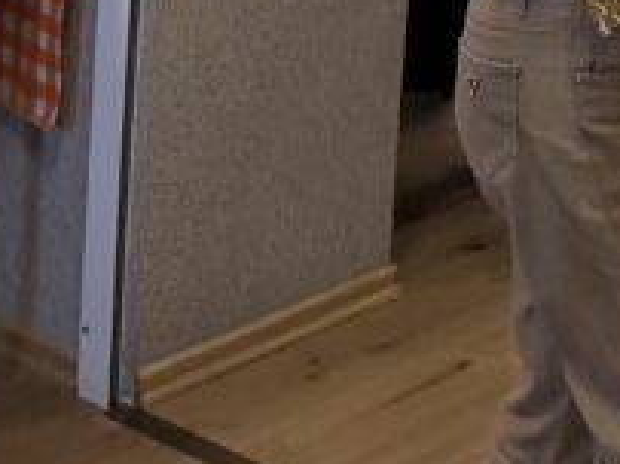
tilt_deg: +0.6
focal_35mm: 131
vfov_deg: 9.9
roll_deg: -5.3
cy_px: -675
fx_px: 2345
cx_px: 1374
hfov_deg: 12.5
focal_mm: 5.96
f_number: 1.6
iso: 125
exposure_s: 1/232
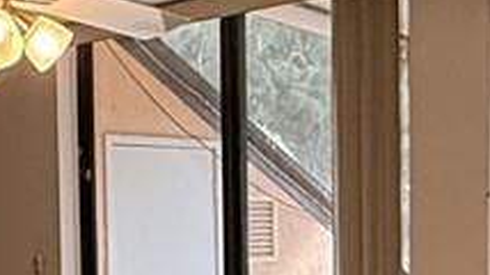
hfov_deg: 18.7
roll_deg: +1.2
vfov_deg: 10.4
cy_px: 371
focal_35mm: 114
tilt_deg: -3.7
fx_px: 1480
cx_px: 117
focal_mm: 2.22
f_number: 2.2
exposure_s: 1/120
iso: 320
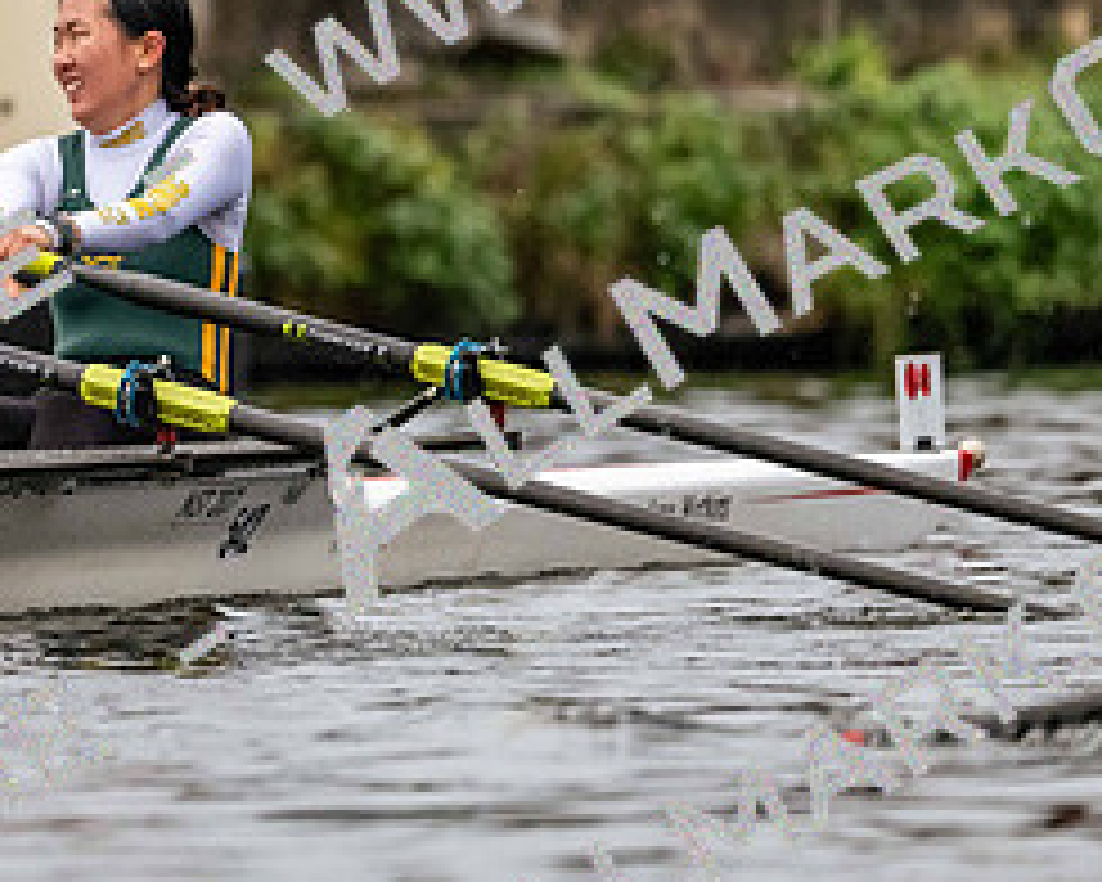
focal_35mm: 887
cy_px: 194
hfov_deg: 2.2
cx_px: -63
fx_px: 28929
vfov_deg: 1.7
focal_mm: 400
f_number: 4.5
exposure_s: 1/2000
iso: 4500
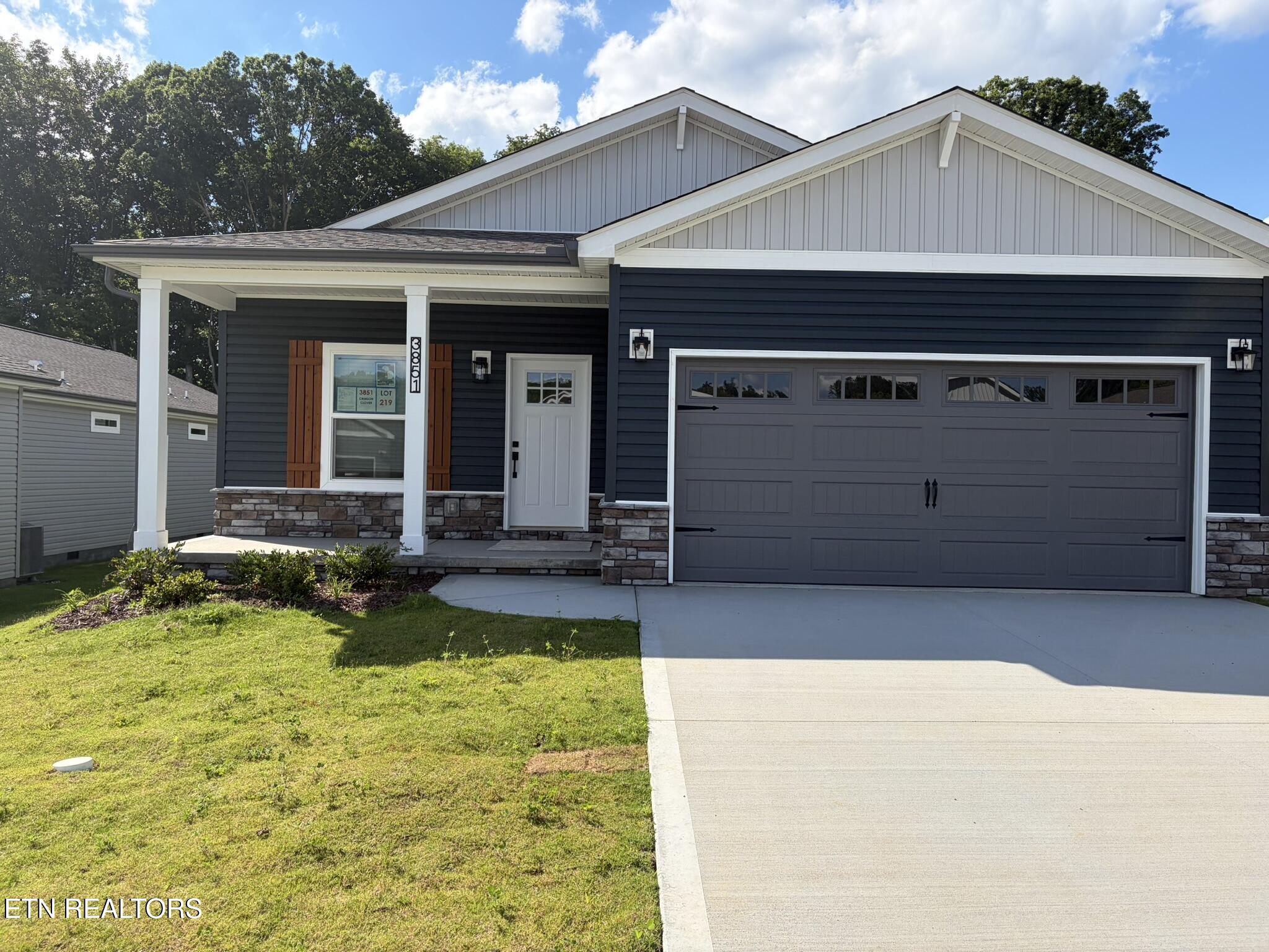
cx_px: 634
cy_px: 476
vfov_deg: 53.1
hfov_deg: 67.3
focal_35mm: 26
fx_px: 953
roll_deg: -0.1
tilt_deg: +0.2
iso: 64
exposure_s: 1/3831
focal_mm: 5.96
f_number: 1.6
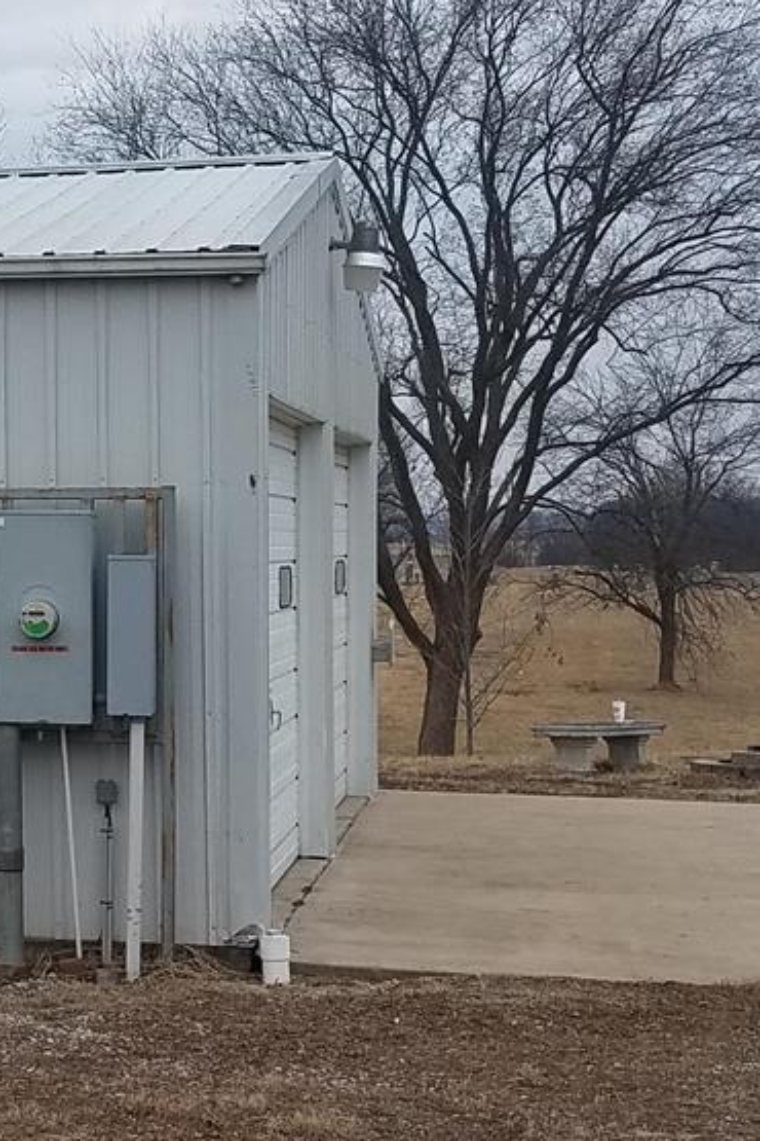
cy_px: 434
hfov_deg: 16.9
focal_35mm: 78
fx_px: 2470
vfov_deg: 25.9
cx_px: -109
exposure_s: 1/422
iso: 40
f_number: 1.7
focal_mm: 4.2
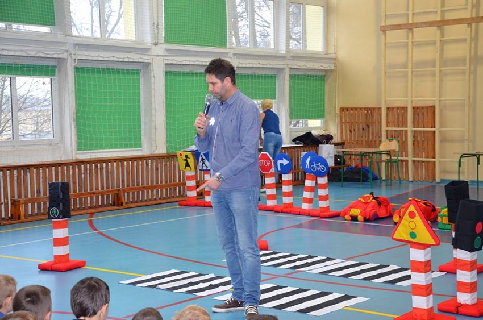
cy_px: 160
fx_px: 904
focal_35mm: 68
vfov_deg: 20.1
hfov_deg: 29.9
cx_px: 242
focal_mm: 45
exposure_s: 1/60
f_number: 4.8
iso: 1400
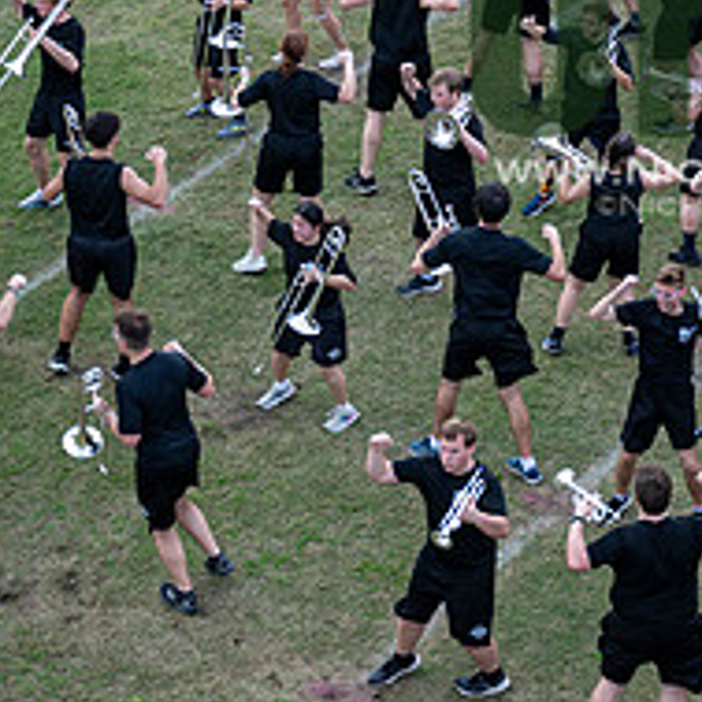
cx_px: 750
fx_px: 3465
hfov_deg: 11.4
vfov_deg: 11.5
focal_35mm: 151
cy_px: 39
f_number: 2.8
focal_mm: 58
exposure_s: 1/1250
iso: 250
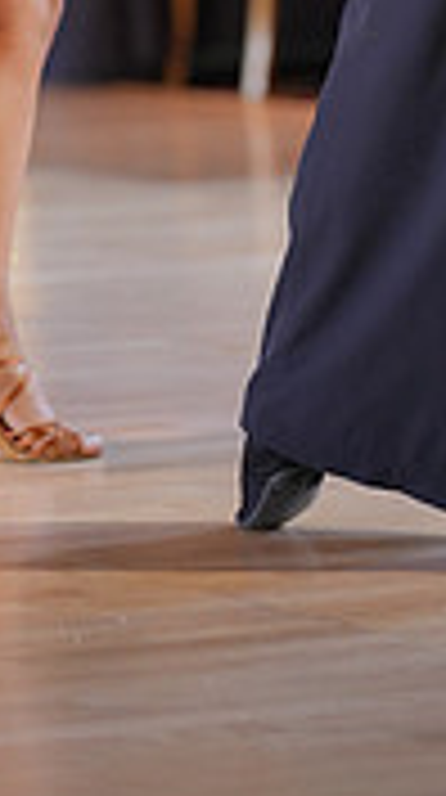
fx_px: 7264
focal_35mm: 344
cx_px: 205
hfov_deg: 3.5
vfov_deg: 6.2
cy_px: -355
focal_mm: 100
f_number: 2
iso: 1000
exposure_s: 1/500
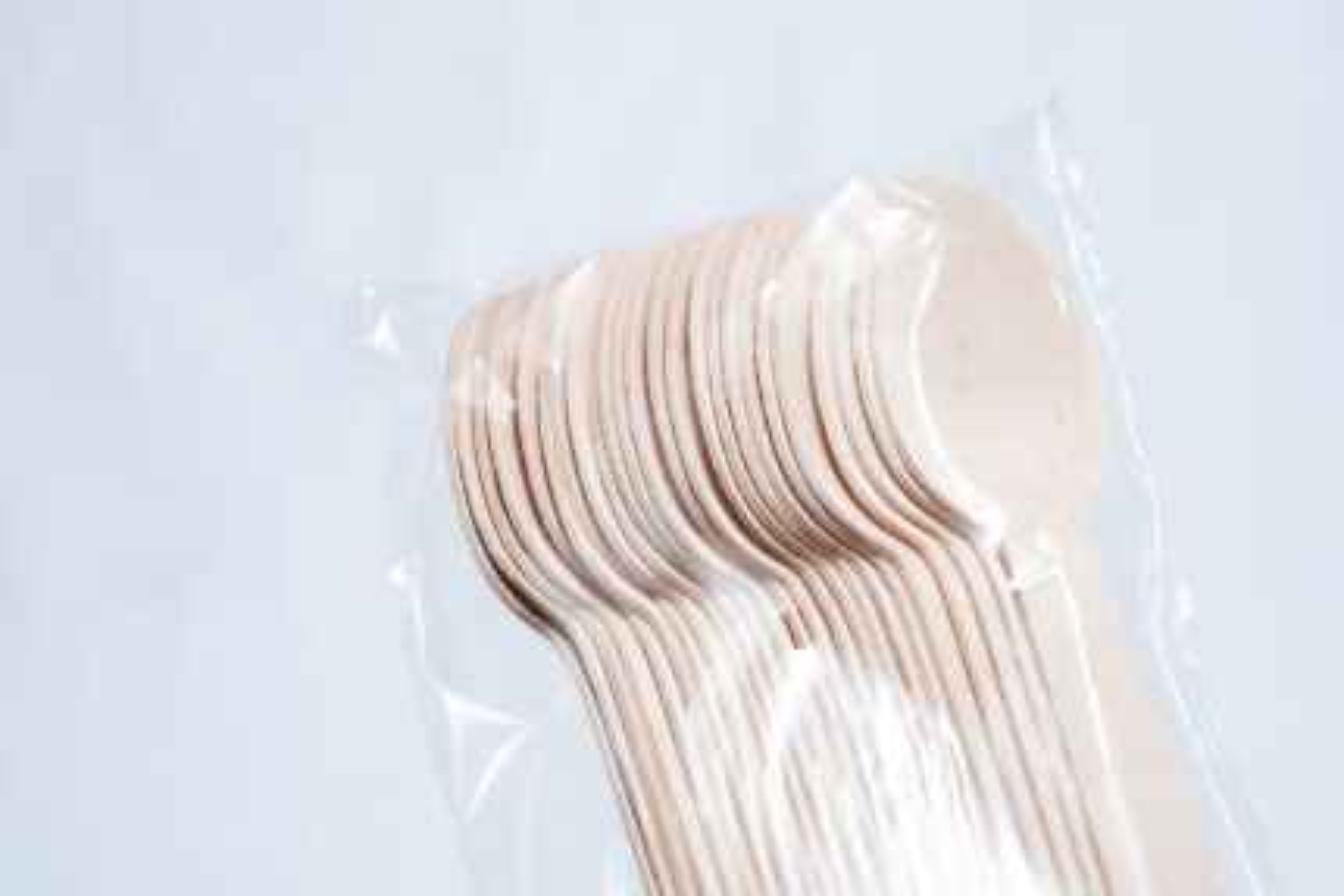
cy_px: 448
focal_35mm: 70
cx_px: 672
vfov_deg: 19.5
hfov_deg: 28.8
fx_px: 2614
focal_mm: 70
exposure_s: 1/200
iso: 3200
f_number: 11
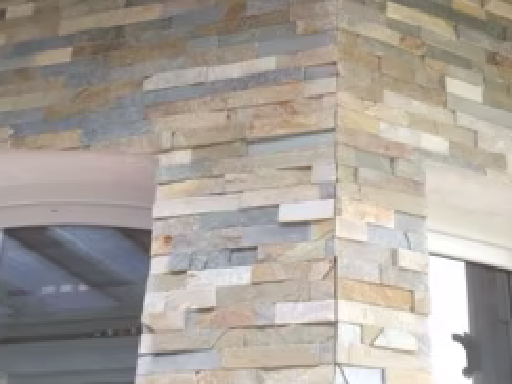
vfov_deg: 25.2
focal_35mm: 57
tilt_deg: +26.1
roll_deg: -1.5
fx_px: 843
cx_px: 311
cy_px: 76
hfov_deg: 33.7
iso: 64
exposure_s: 1/30
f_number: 2.2
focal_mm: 4.15
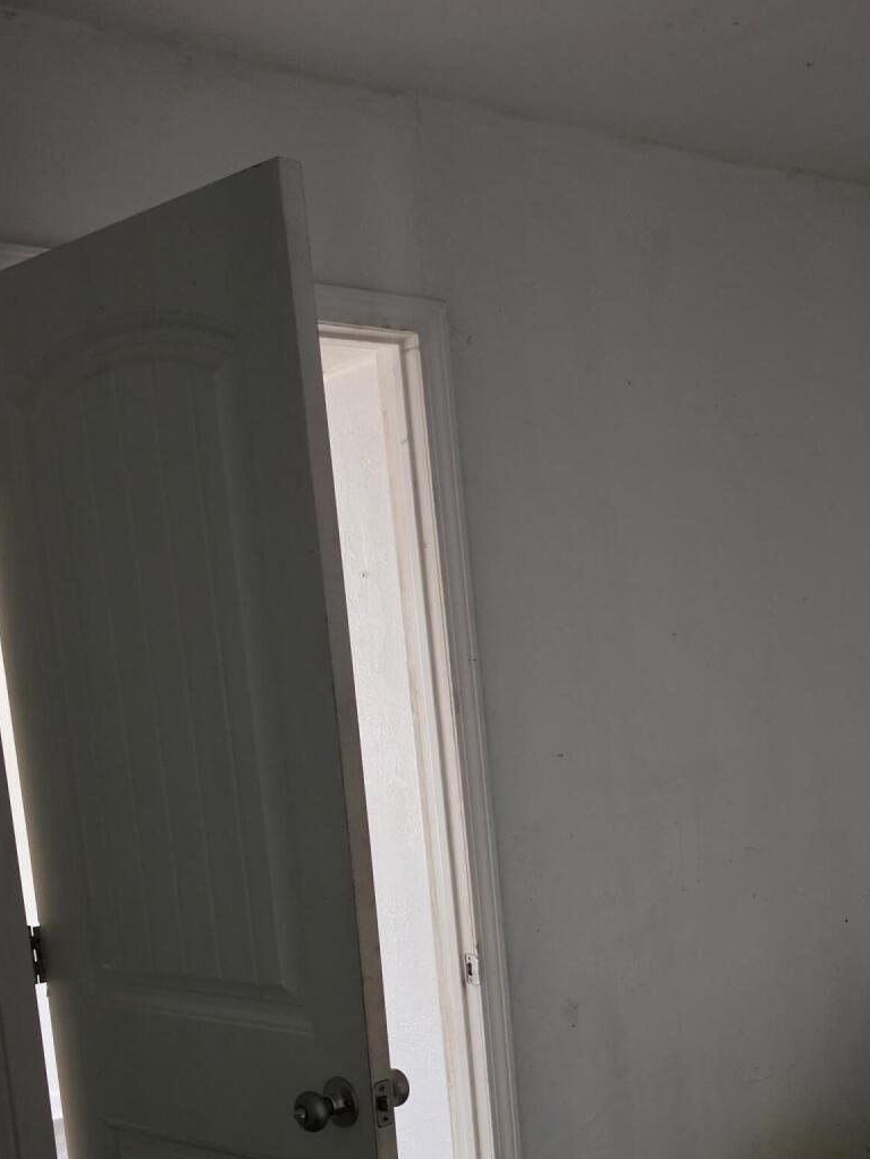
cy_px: 932
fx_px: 1507
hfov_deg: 31.1
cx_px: 738
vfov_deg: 40.3
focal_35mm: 45
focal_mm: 6.5
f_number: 1.4
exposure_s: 1/30
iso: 800
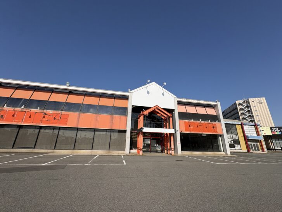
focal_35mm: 14
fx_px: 114
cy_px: 106
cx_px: 141
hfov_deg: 102.1
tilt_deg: +17.6
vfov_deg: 85.7
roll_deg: +0.6
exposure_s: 1/3906
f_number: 2.2
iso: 50
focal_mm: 2.22
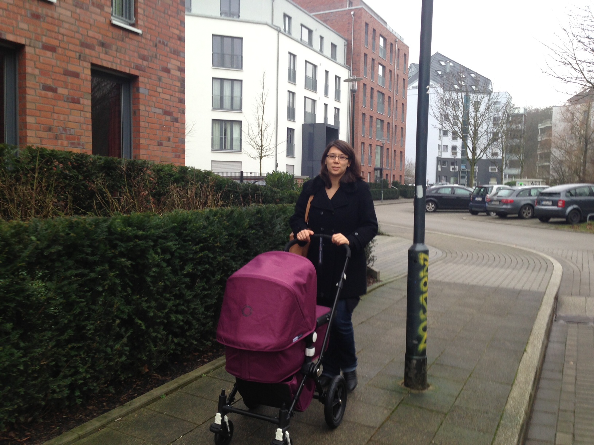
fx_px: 566
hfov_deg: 55.4
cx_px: 297
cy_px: 222
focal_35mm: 33
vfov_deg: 42.9
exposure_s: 1/60
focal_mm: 4.13
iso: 50
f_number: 2.4
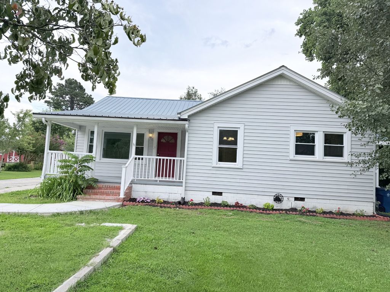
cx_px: 195
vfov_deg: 56.8
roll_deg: -2.4
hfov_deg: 71.6
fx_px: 270
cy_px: 146
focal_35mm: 24
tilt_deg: +5.5
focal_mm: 6.76
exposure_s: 1/2525
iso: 80
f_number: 1.78
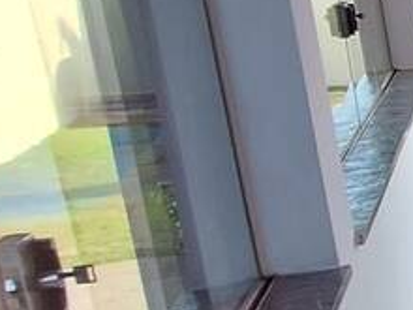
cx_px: 1248
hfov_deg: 11.4
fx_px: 1014
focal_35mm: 85
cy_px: 100
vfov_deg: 17.3
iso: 80
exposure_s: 1/40
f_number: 2.2
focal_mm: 1.74
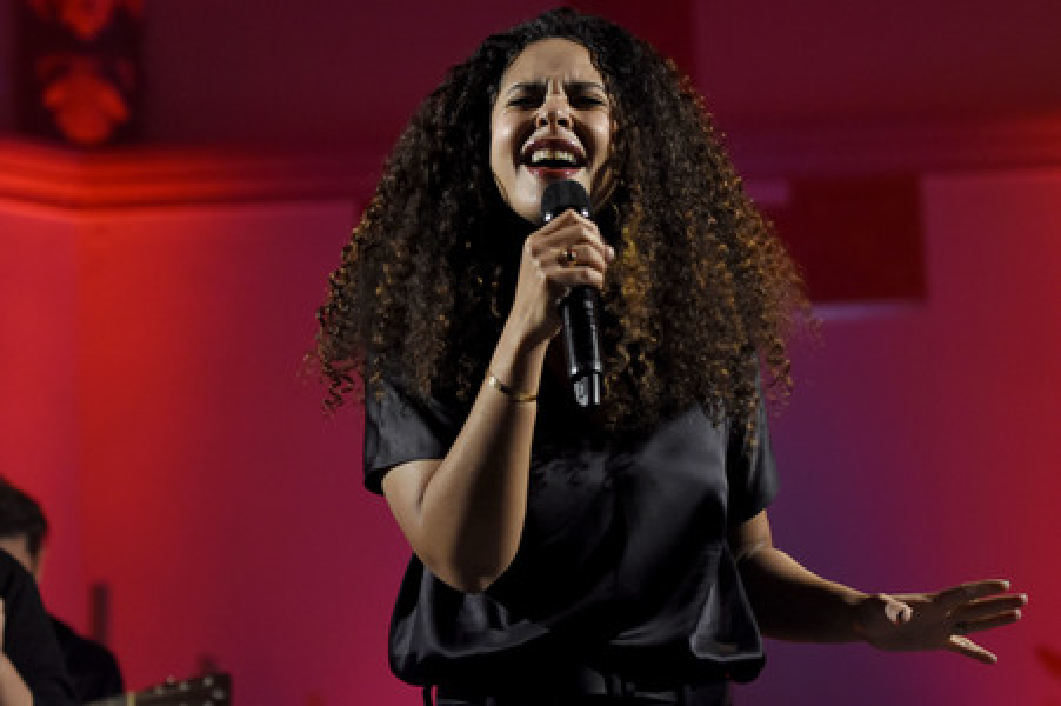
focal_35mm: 105
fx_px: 3092
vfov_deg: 13.0
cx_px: 530
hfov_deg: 19.5
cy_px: 353
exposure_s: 1/200
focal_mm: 70
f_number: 2.8
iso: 1600
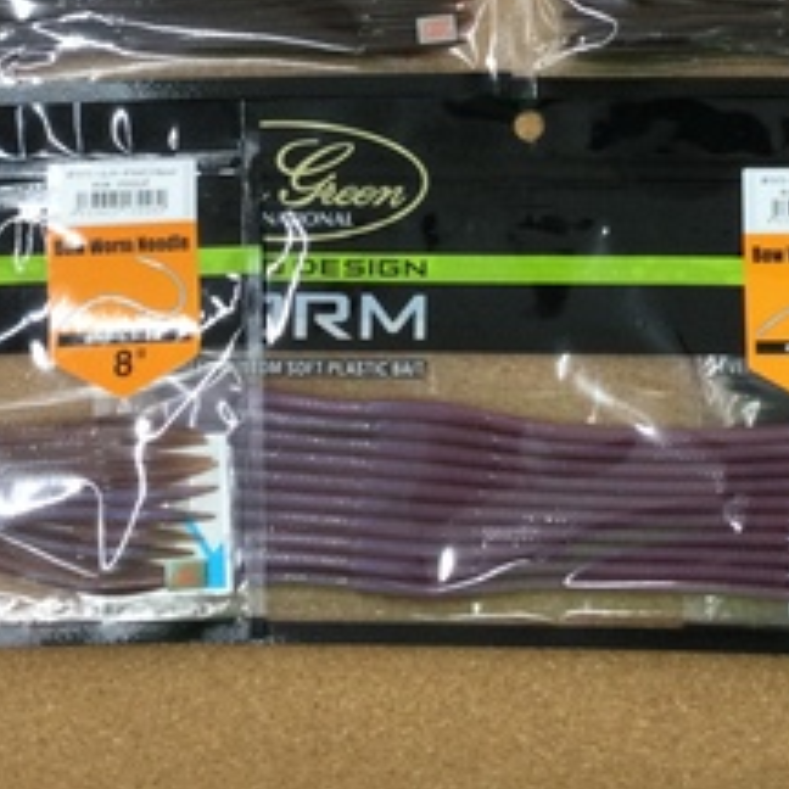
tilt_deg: -84.1
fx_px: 1960
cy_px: 69
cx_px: 479
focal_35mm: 76
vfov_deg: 22.2
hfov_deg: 22.7
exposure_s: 1/30
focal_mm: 3.3
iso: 32
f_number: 2.4
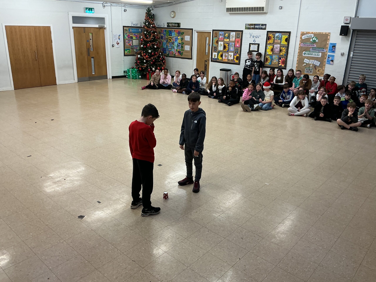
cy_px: 141
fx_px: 315
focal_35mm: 29
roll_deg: -1.6
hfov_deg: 61.7
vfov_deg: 48.2
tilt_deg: -20.5
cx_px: 188
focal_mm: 3
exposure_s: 1/50
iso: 50
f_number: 1.8
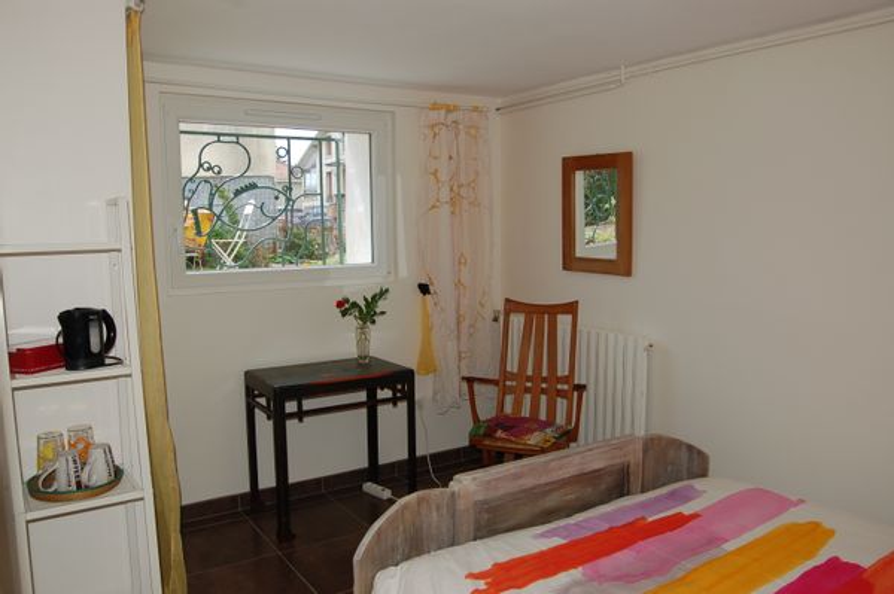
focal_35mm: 27
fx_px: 670
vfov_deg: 47.9
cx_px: 447
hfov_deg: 67.4
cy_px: 297
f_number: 5.6
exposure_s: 1/125
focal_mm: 18
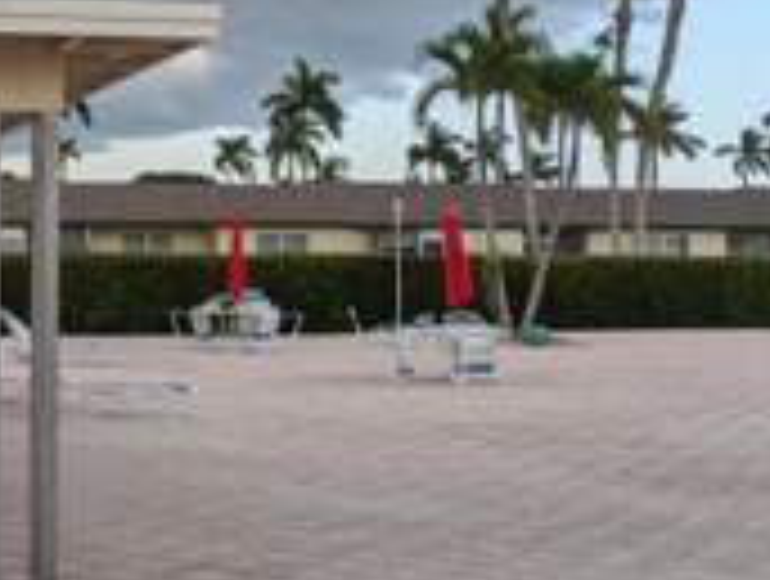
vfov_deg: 21.0
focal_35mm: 70
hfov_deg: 26.6
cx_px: 54
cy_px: 180
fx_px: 1560
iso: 46
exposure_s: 1/608
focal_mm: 5.43
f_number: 1.89
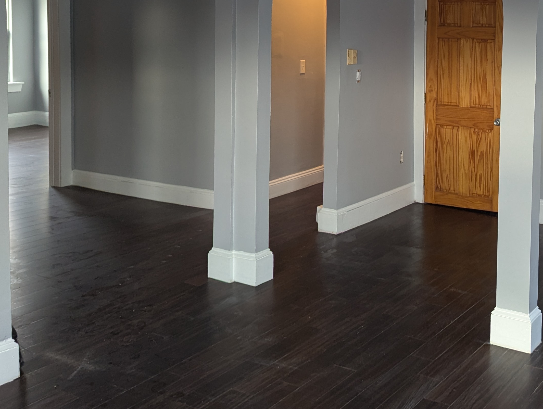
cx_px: 403
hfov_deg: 40.1
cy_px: 88
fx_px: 723
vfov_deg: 30.9
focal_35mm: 46
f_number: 1.85
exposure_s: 1/65.8
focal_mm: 6.81
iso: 171
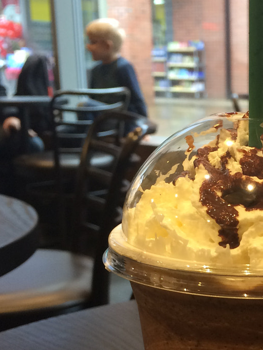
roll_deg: -0.5
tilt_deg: -17.9
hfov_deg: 20.6
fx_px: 688
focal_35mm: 68
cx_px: 290
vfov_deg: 28.1
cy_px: 269
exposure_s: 1/33
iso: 100
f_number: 2.2
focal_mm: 4.15
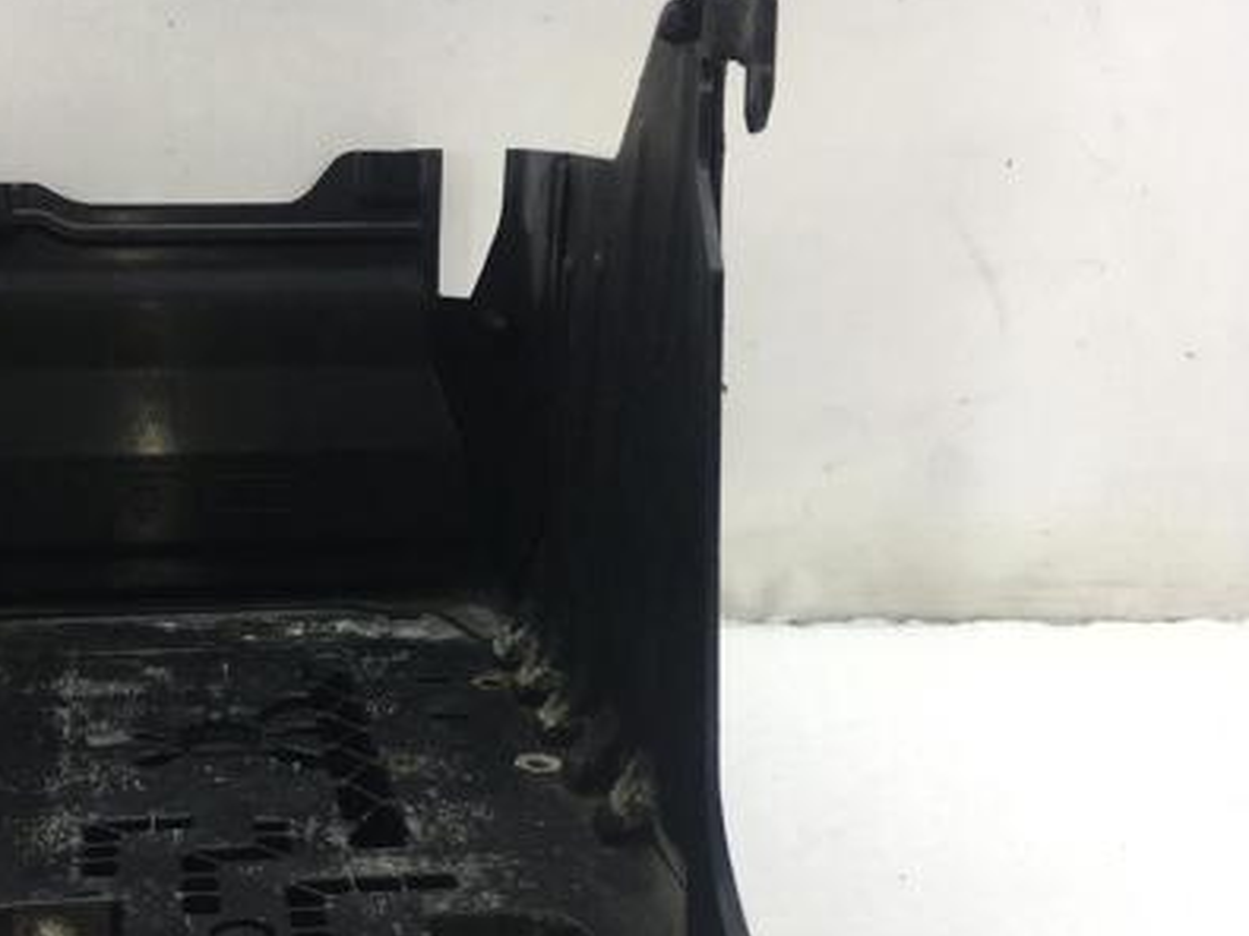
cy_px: 639
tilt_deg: -19.7
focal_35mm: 47
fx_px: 1695
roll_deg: -0.6
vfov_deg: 30.6
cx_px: 316
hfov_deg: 39.4
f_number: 2.2
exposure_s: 1/166
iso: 25
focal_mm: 4.15
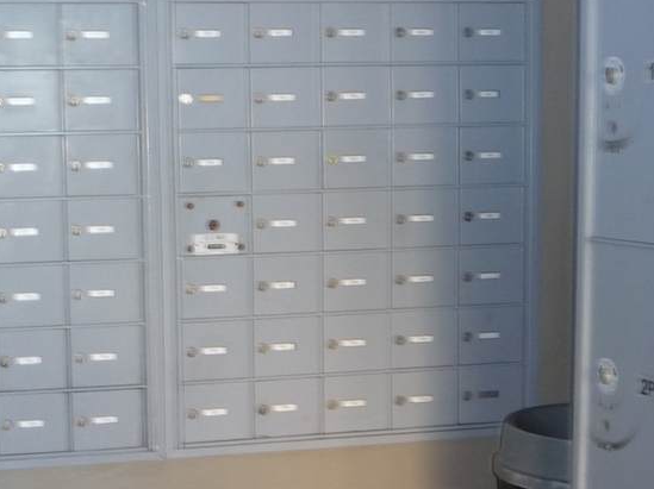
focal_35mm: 70
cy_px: 299
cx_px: 129
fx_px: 1322
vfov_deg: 21.0
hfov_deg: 27.2
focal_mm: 5.2
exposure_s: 1/30
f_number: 3.3
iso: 160
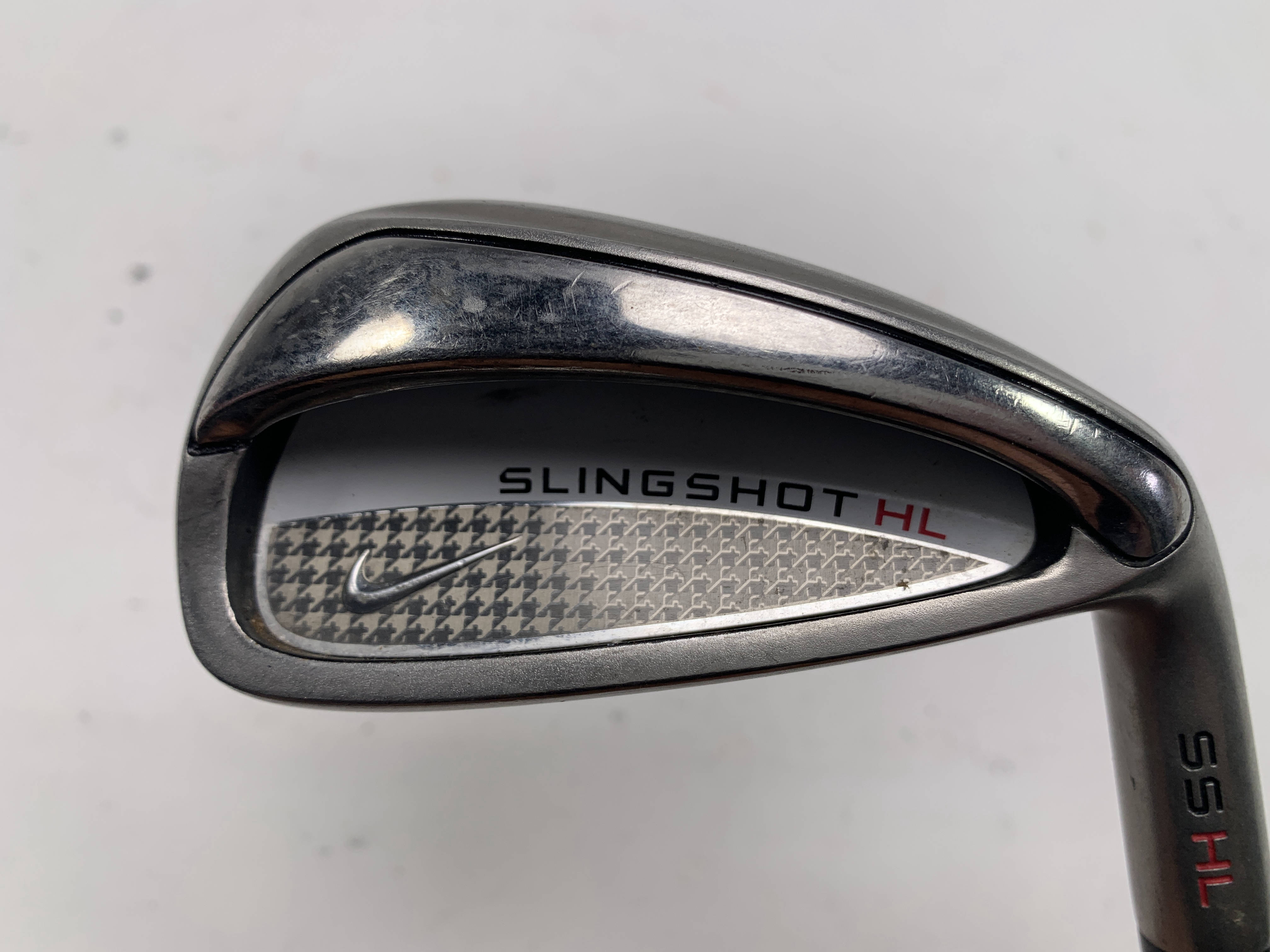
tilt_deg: -61.7
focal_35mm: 26
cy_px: 476
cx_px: 635
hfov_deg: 67.3
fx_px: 954
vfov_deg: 53.1
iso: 25
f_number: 1.8
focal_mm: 4.25
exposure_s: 1/297
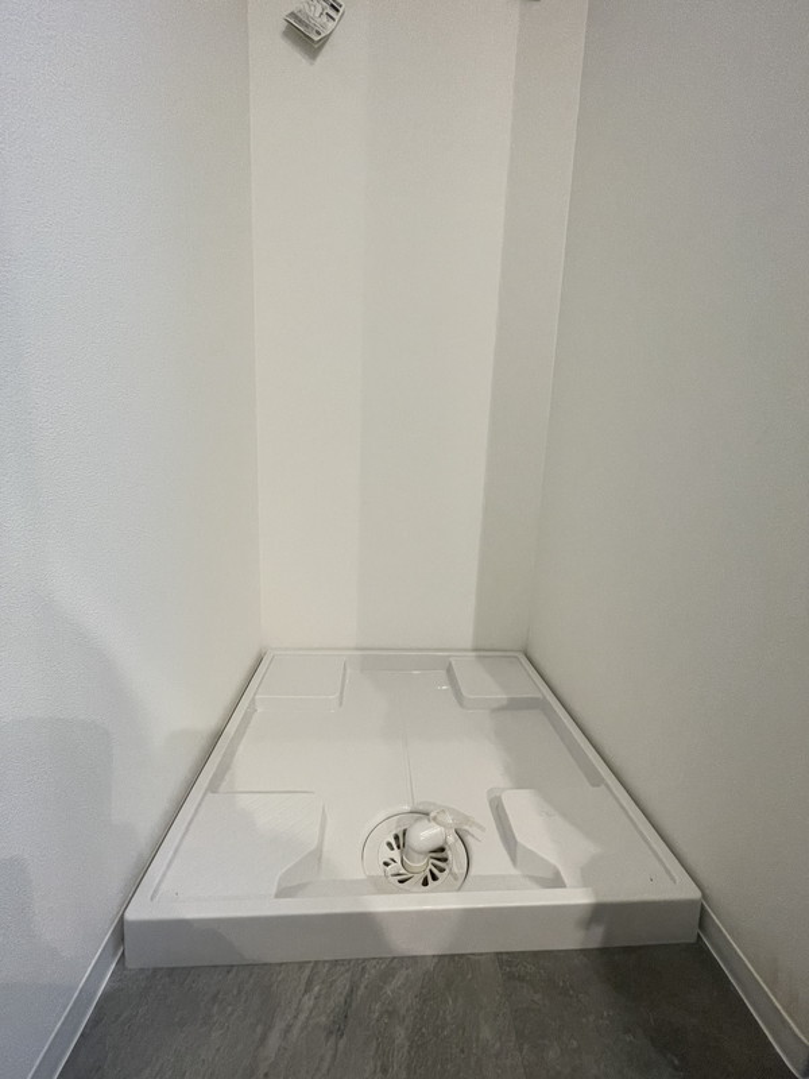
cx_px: 404
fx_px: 436
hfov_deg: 85.7
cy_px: 540
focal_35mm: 14
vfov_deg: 102.1
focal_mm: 1.55
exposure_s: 1/100
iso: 250
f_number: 2.4
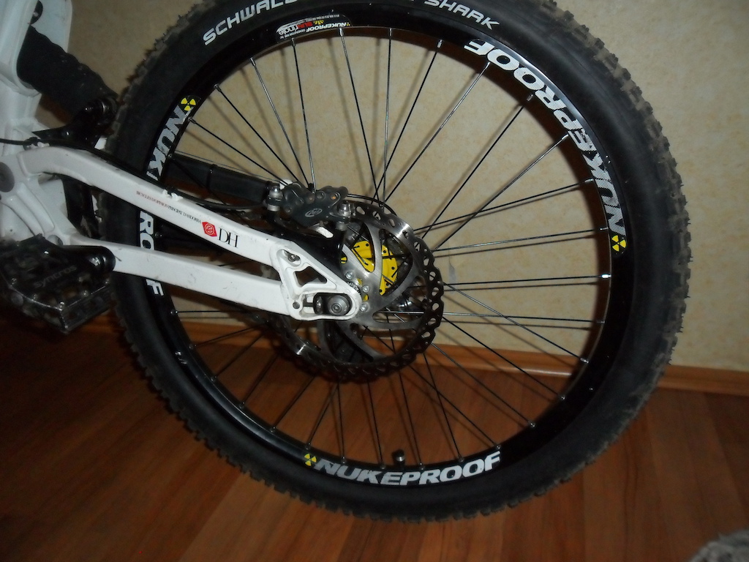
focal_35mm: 27
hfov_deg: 65.3
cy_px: 281
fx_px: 584
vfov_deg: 51.4
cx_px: 374
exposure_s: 1/45
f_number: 3.5
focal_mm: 4.9
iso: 400
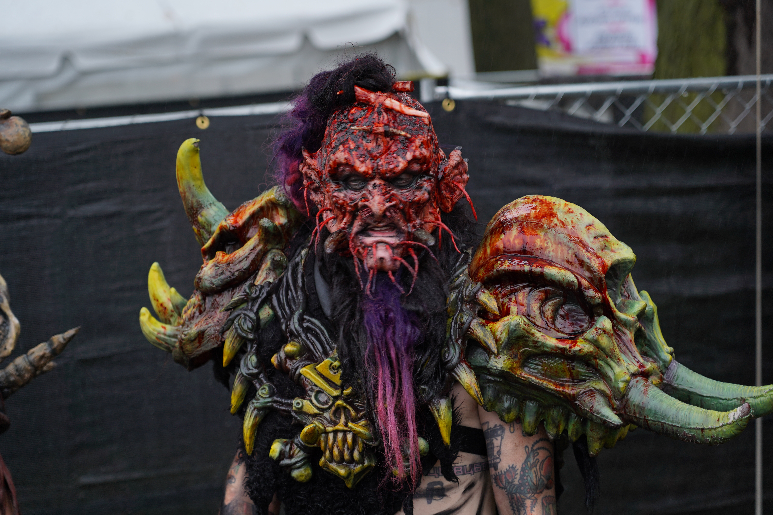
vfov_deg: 13.0
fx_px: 2254
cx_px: 386
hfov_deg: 19.5
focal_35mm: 105
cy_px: 258
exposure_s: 1/125
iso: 160
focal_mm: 105
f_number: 4
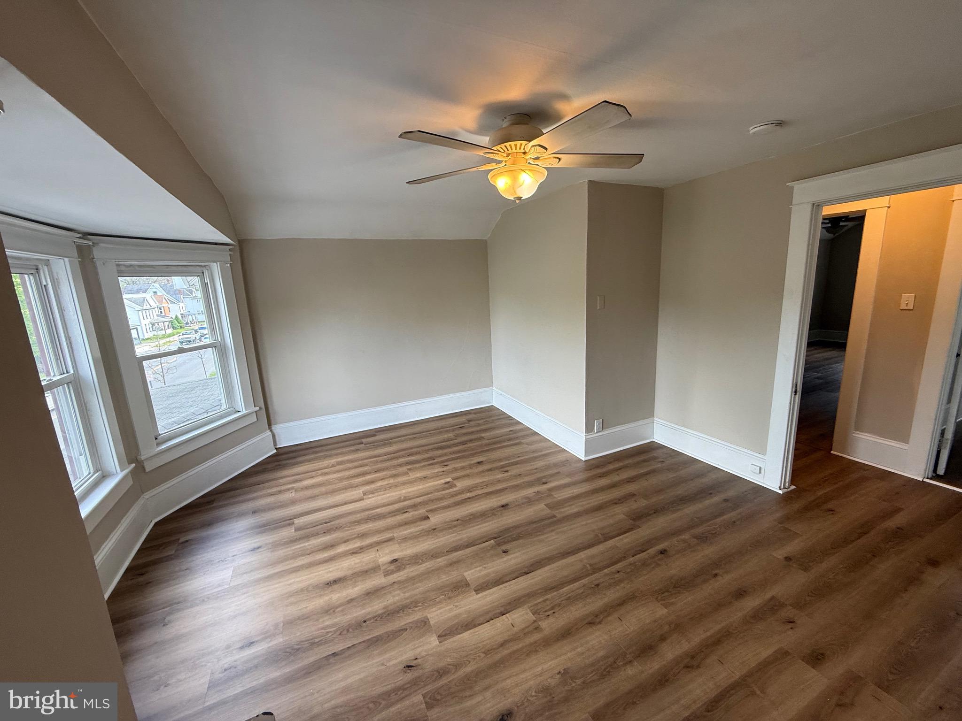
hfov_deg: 102.1
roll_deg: +2.5
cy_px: 360
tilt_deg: -11.4
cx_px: 481
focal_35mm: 14
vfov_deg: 85.7
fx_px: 389
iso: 125
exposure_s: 1/120
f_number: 2.2
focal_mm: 2.22
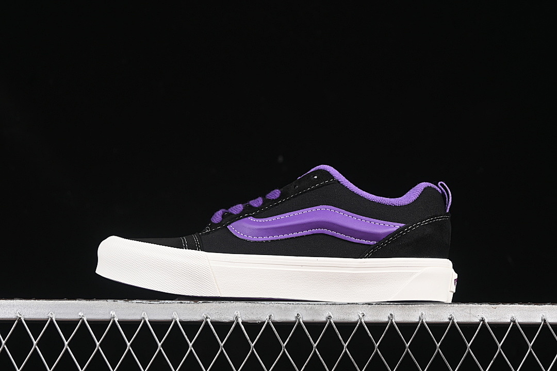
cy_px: 186
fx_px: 1160
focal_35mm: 75
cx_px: 278
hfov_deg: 27.0
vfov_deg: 18.2
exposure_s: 1/60
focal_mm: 50
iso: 160
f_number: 6.3
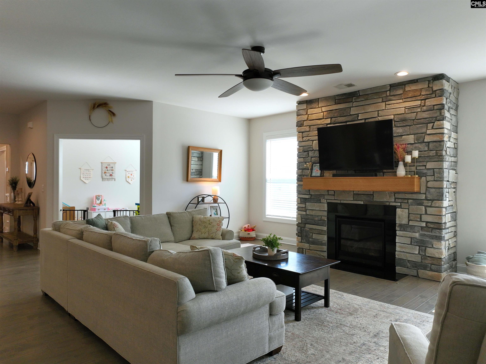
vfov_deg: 56.8
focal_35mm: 24
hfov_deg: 71.6
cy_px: 182
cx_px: 243
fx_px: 337
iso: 250
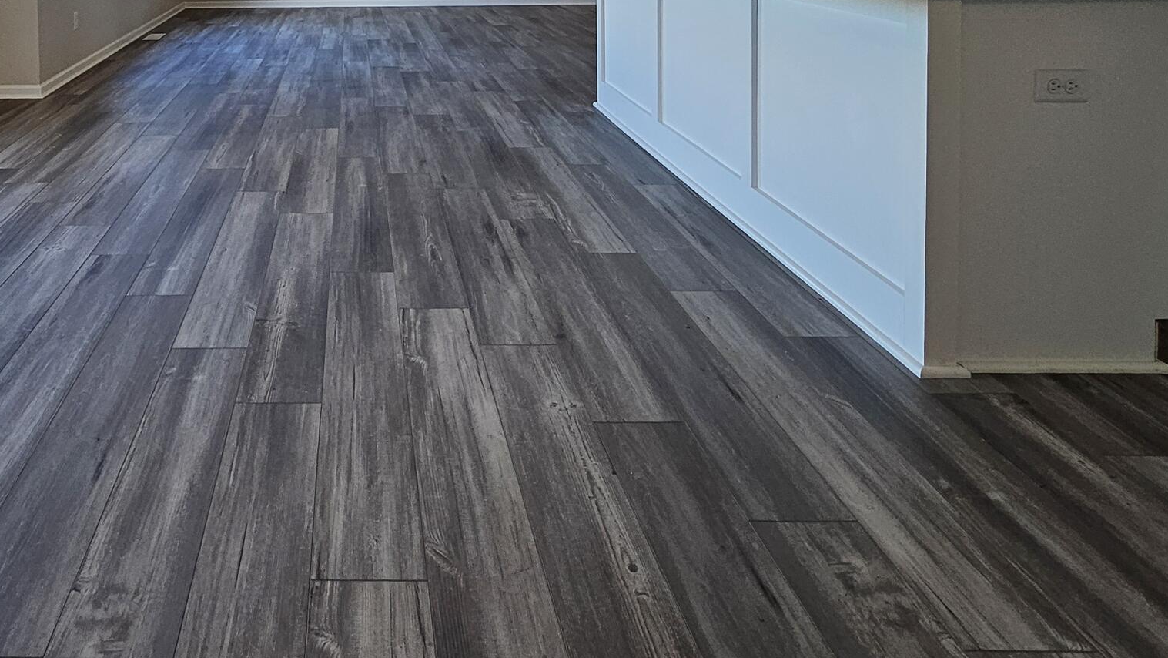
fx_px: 867
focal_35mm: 28
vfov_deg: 36.2
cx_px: 323
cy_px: -39
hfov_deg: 64.7
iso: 50
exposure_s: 1/60
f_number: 2.2
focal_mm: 1.74
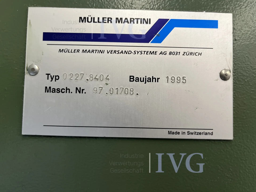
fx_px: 192
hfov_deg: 67.3
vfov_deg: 53.1
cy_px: 96
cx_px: 128
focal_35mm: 26
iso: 125
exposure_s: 1/50
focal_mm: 5.1
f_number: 1.6
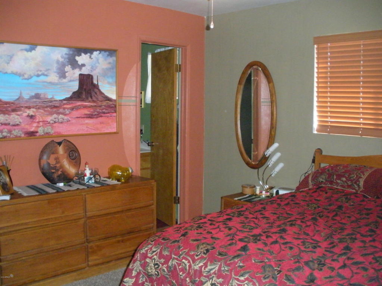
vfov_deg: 39.7
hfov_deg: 51.4
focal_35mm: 36
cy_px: 143
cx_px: 191
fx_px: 397
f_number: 3.5
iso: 800
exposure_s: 1/60
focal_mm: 6.3
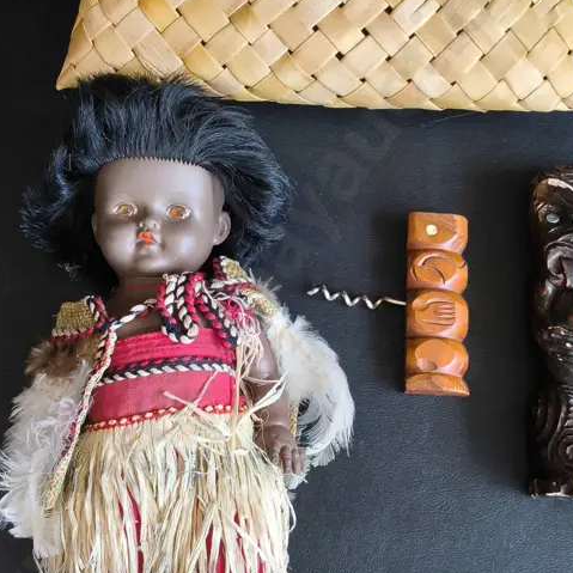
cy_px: 205
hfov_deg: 33.4
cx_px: 318
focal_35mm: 51
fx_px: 955
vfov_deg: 33.2
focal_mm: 2.87
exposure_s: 1/100
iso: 100
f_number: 2
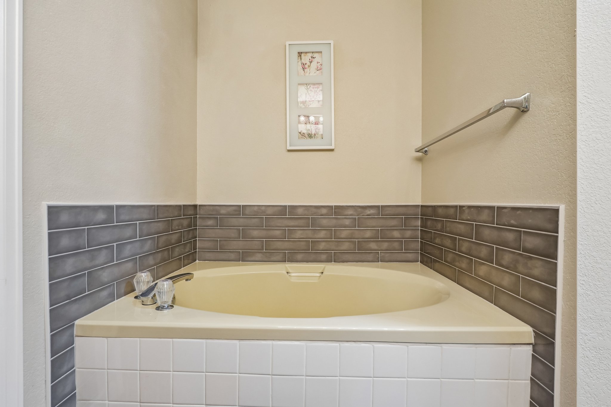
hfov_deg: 95.0
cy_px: 204
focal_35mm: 16
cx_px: 306
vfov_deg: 72.0
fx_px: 280
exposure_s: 1/10
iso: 500
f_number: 8
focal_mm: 11
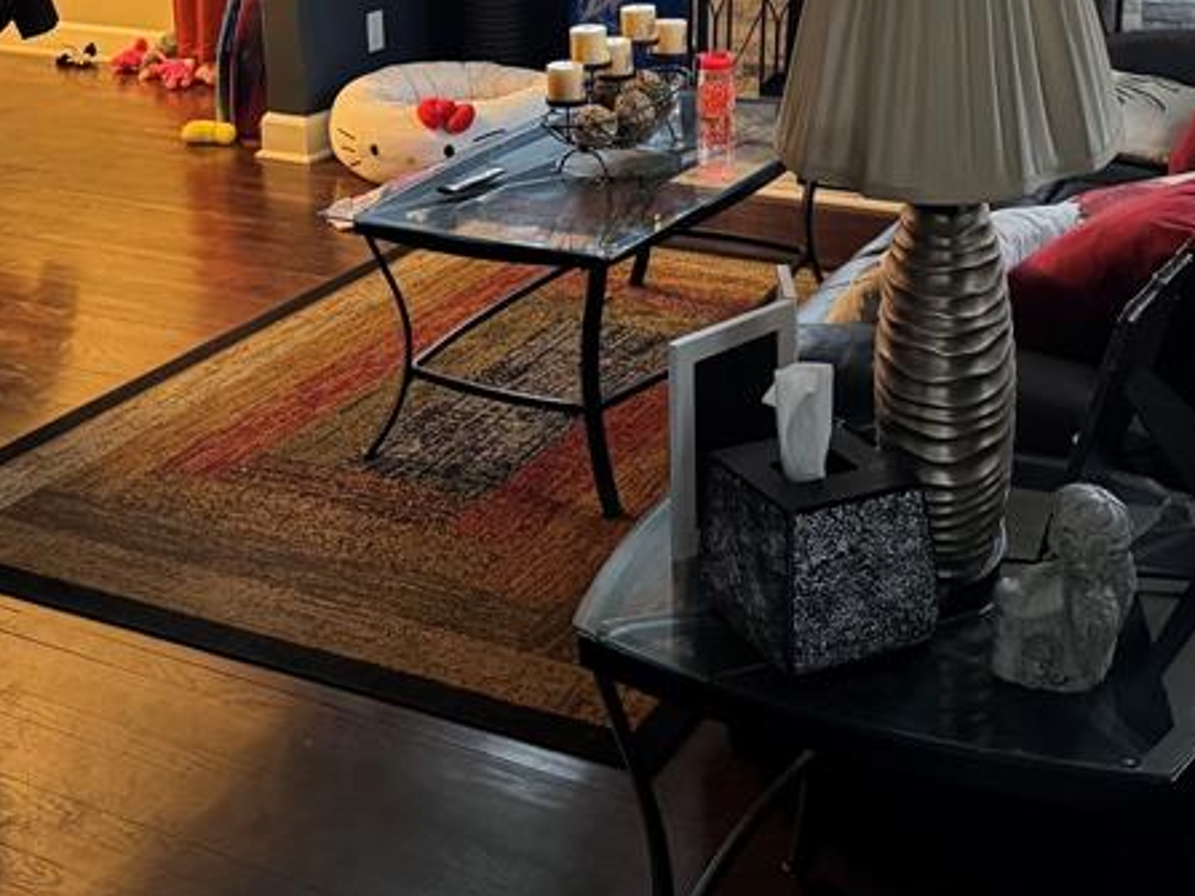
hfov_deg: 34.8
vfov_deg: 25.6
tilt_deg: -12.0
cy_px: 64
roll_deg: +1.7
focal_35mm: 55
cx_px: 465
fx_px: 1898
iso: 800
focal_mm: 6.76
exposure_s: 1/40
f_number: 1.78
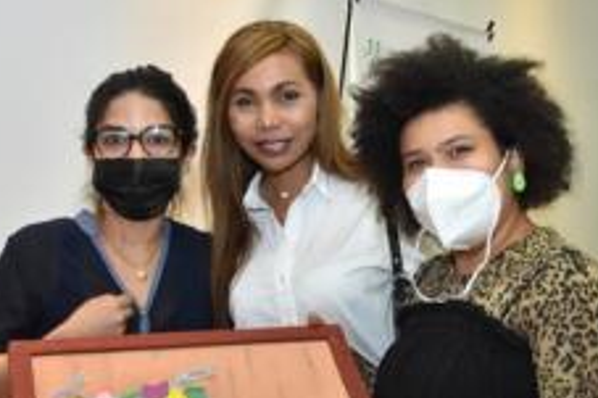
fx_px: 1096
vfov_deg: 20.2
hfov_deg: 30.3
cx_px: 406
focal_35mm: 66
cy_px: 349
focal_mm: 20
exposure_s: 1/100
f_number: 5
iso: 1600
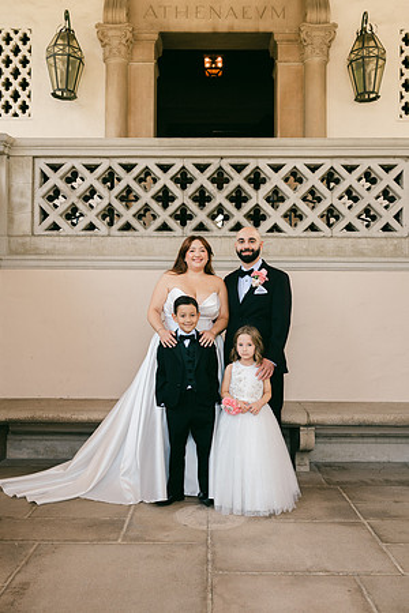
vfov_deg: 54.4
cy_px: 306
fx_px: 596
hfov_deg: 37.9
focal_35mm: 35
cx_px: 204
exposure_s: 1/160
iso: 160
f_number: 4
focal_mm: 35
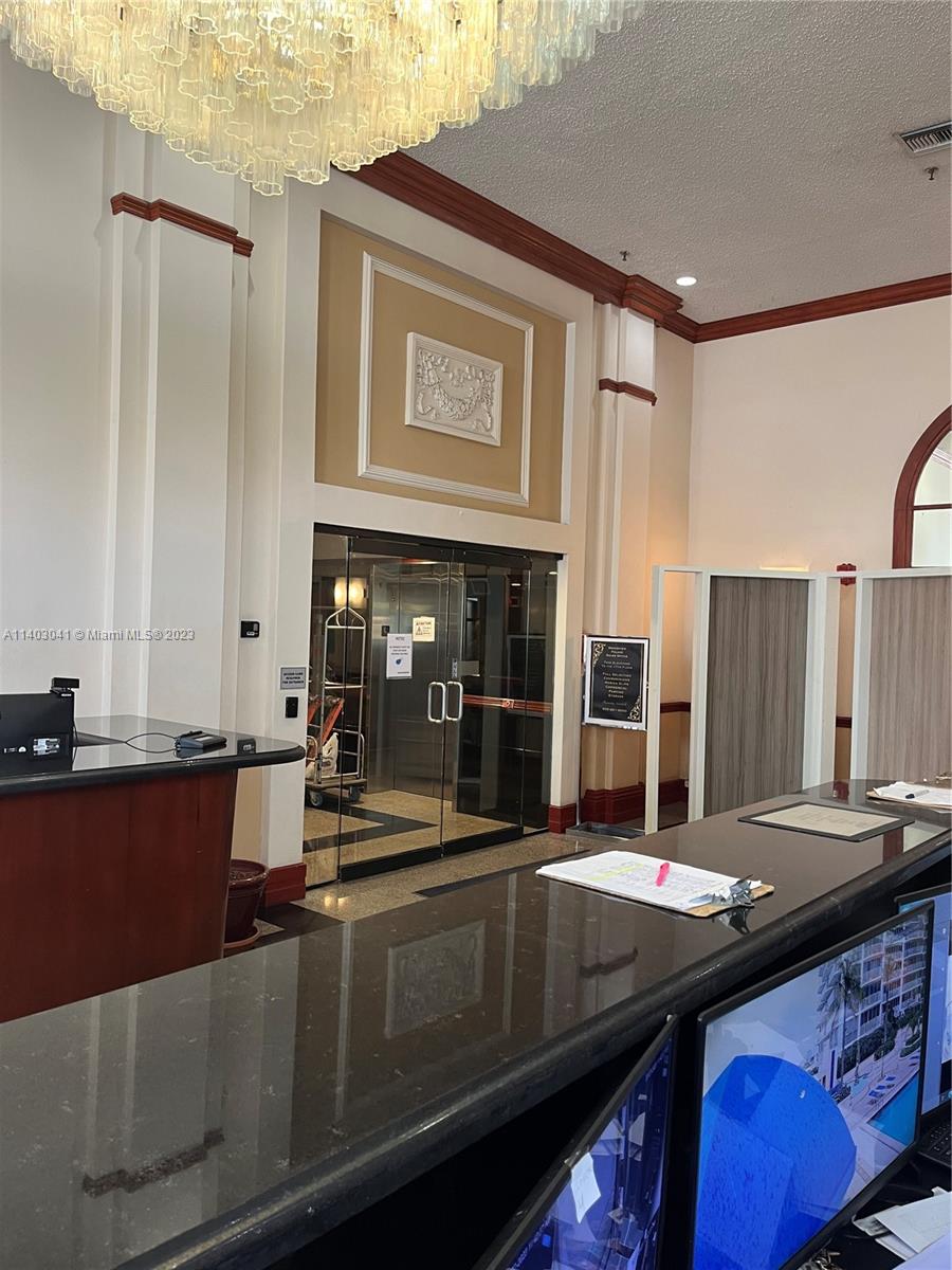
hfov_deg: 53.1
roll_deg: -1.8
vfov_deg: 67.3
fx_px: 953
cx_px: 476
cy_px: 635
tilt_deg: +0.0
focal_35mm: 26
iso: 160
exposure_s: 1/60
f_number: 1.6
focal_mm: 5.1
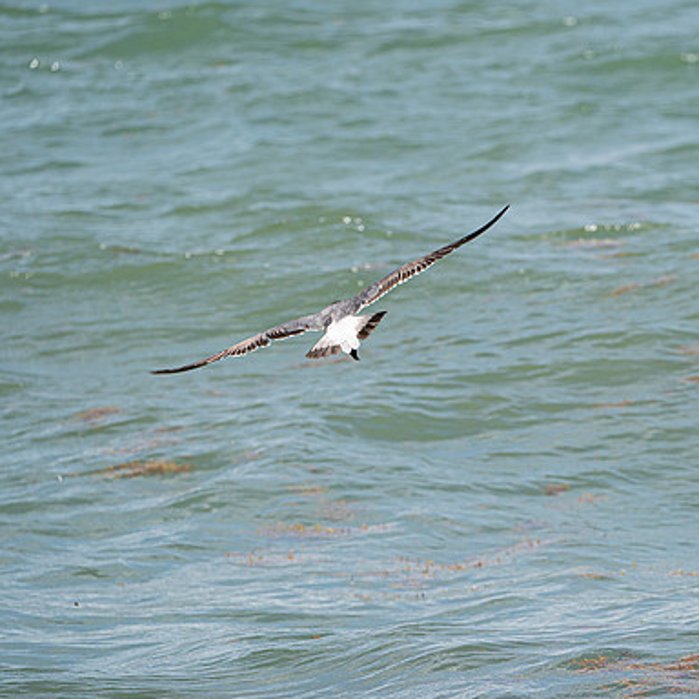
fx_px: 11720
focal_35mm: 513
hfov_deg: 3.4
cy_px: 350
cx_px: 524
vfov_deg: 3.4
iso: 640
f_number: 10
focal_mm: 400
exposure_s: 1/1250
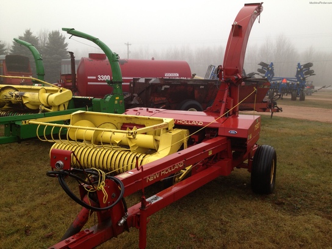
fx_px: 336
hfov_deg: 52.6
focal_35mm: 35
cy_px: 124
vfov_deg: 40.7
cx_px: 166
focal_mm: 4.28
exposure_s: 1/146
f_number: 2.4
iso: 64
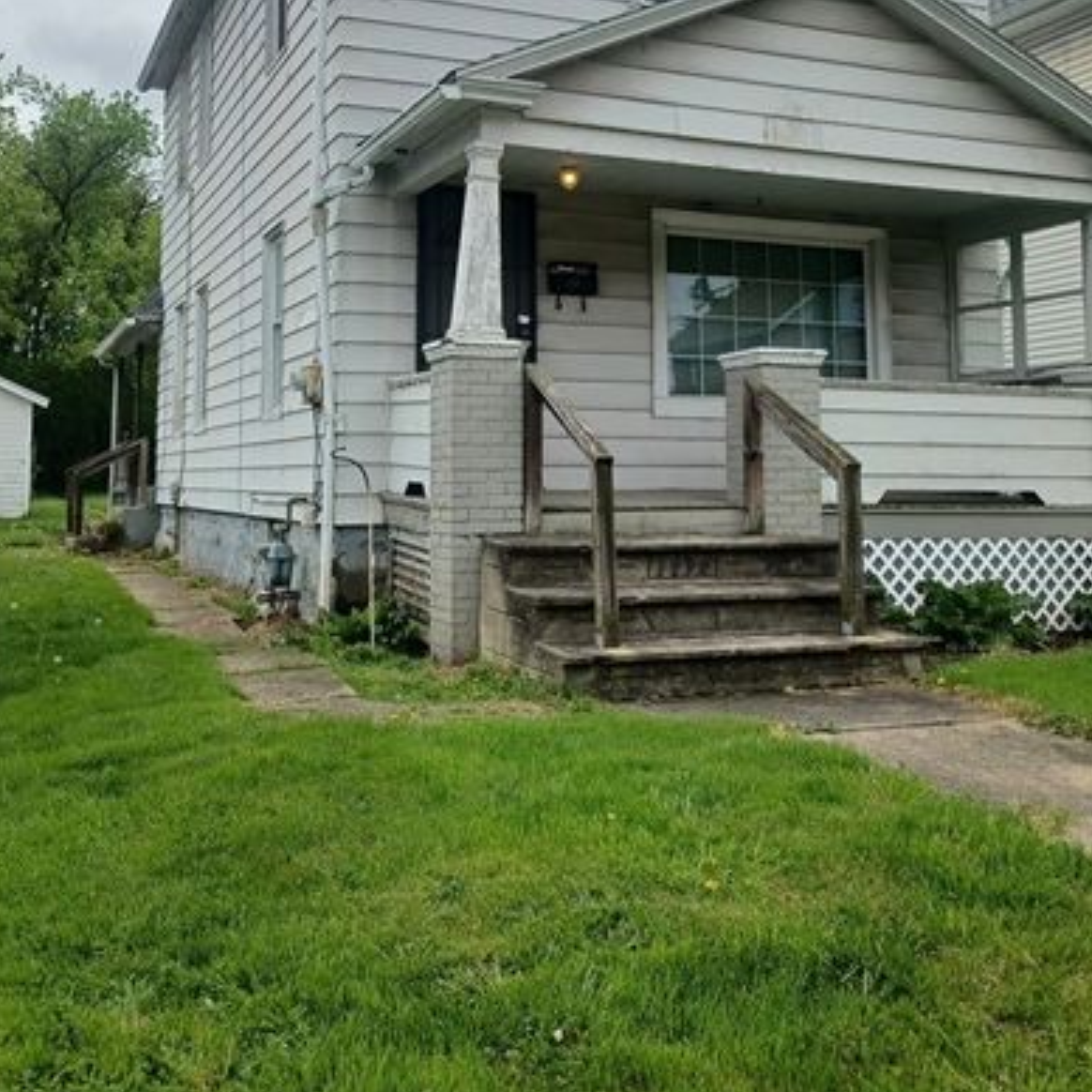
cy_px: 345
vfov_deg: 43.1
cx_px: 538
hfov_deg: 43.9
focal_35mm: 38
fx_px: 1356
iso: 32
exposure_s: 1/541
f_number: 1.8
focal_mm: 4.6
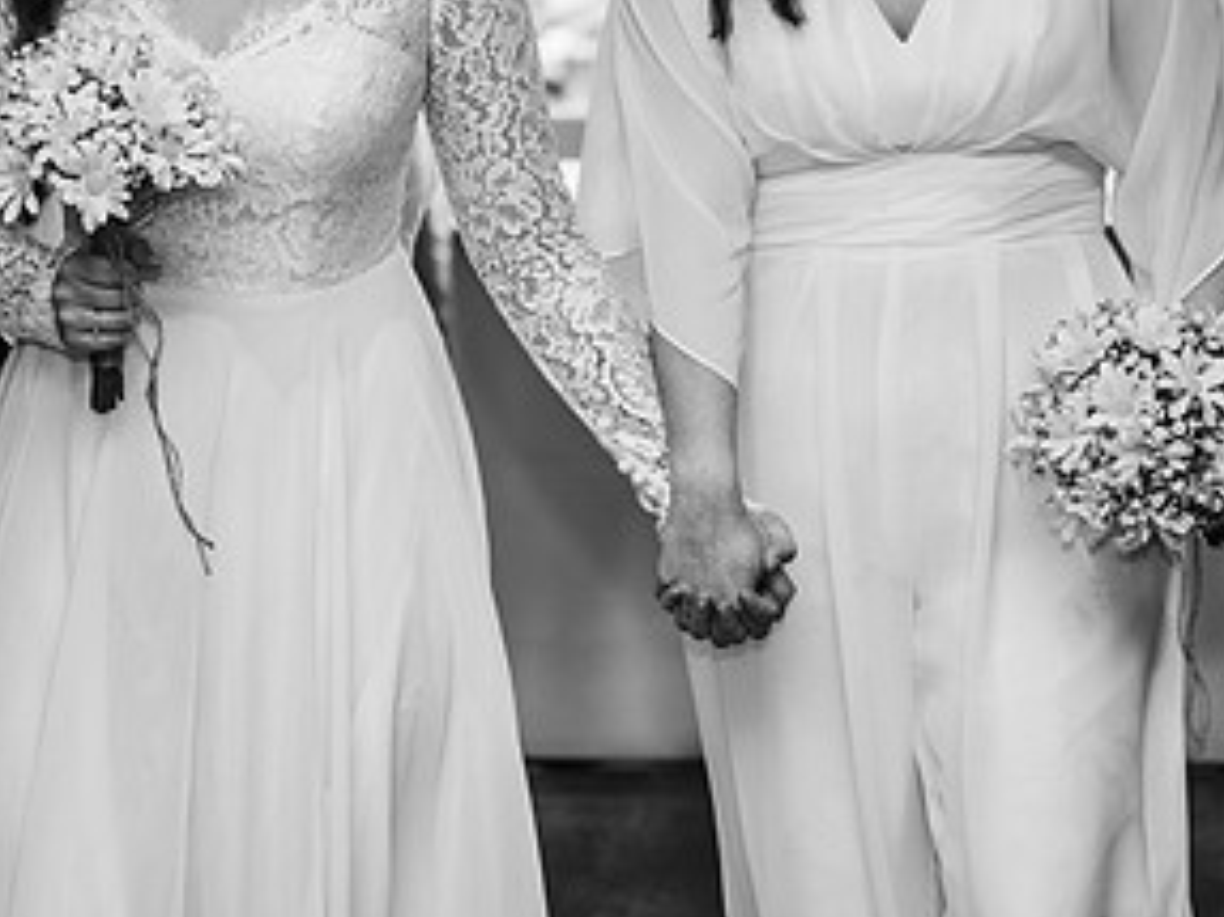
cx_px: 589
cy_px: 171
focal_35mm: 136
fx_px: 4807
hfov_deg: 14.5
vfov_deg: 10.9
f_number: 2.8
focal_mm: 70
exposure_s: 1/200
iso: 360
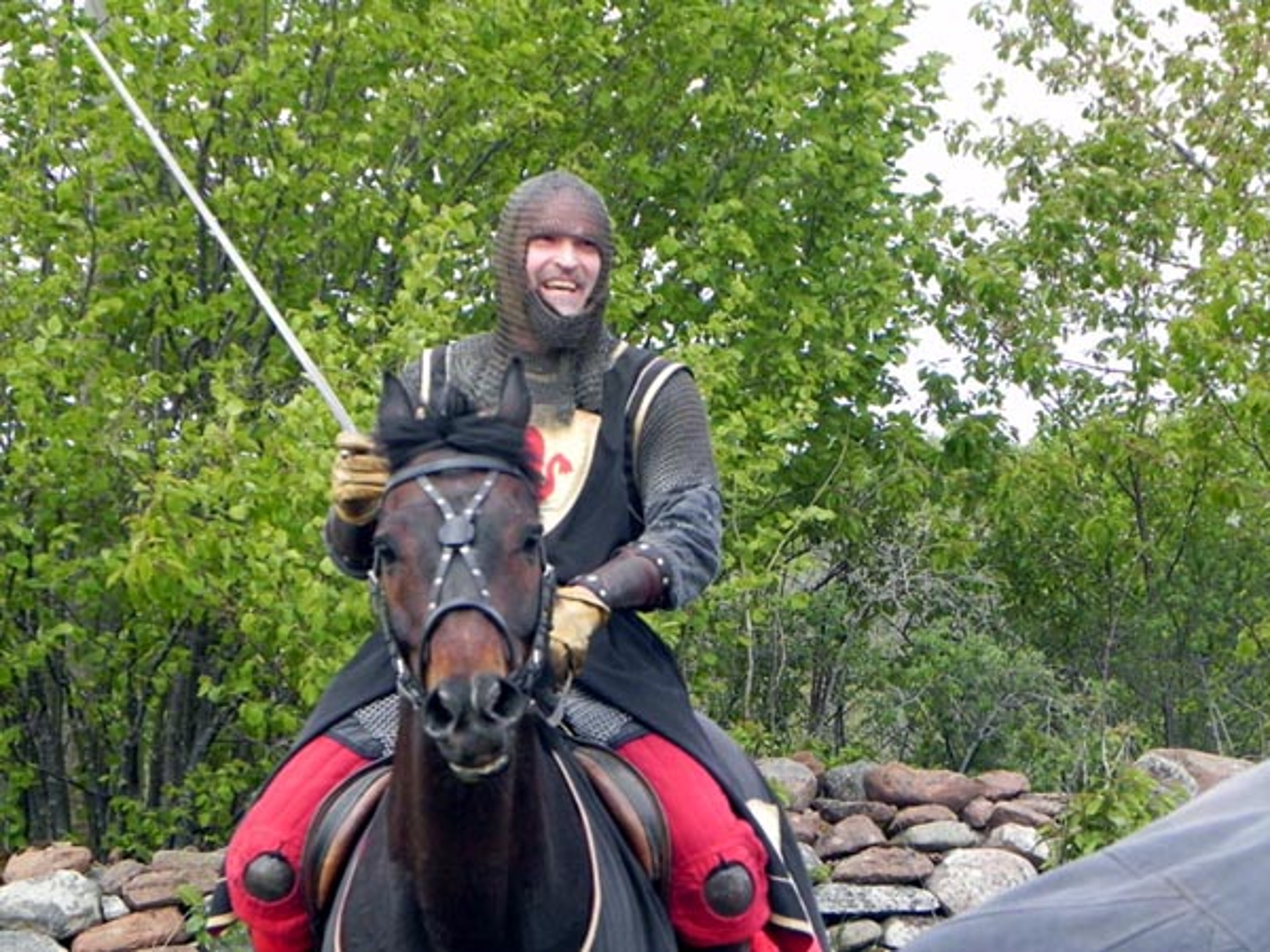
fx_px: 4733
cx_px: 635
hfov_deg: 15.3
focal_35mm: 129
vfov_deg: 11.5
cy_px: 476
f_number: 5
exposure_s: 1/222
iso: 160
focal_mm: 23
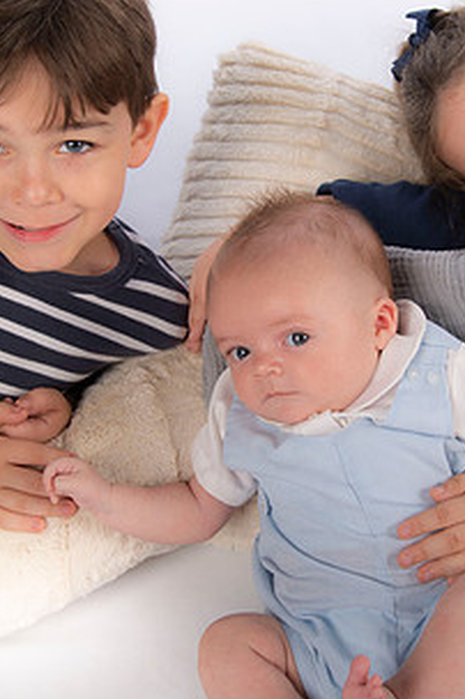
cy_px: 338
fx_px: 1631
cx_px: 327
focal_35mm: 84
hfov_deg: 16.2
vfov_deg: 24.2
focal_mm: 44
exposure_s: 1/250
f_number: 5.6
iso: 100
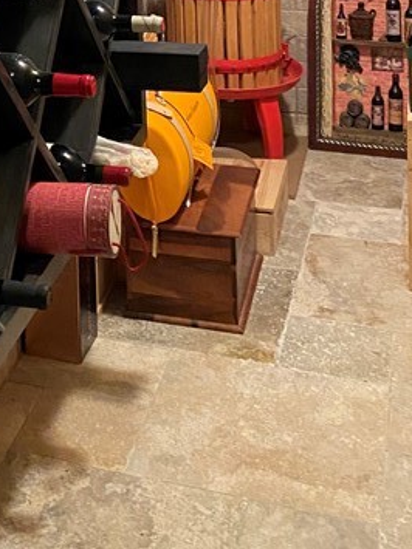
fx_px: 1191
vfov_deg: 22.8
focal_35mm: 75
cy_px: -192
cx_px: -46
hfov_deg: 18.8
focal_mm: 4.25
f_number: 1.8
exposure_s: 1/30
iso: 800
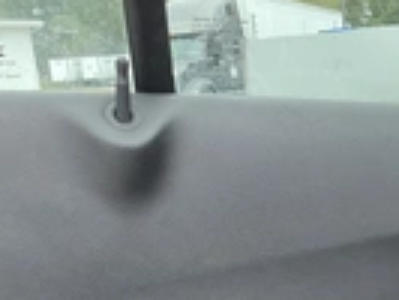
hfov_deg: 22.4
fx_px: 969
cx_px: 399
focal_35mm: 84
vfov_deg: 16.1
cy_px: 447
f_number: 1.8
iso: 20
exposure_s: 1/122
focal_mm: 3
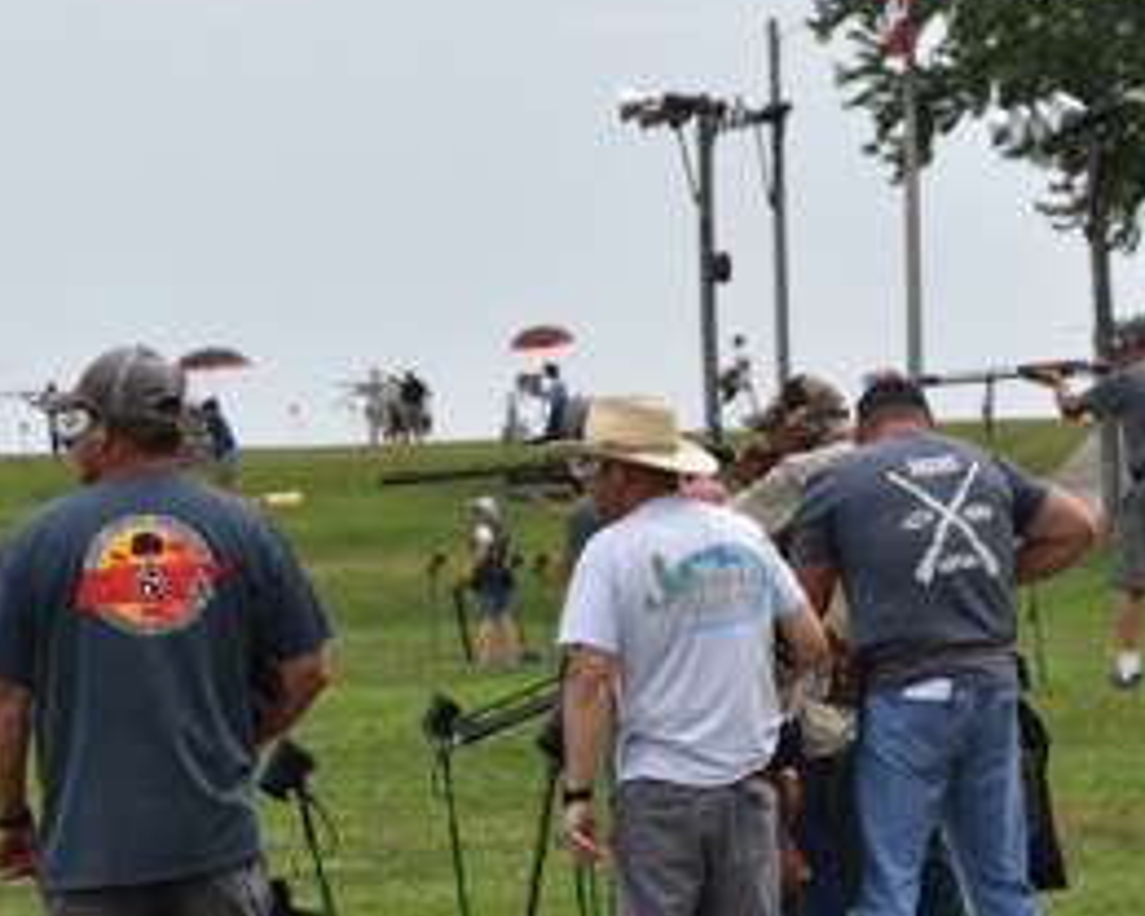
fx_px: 9895
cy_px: 392
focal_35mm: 292
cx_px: 718
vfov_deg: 5.3
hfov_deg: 6.6
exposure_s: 1/250
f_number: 8
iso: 100
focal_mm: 90
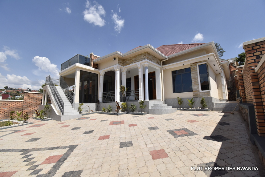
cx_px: 132
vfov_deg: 77.4
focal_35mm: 15
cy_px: 88
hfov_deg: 100.3
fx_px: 111
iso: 500
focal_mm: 10
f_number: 8
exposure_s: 1/2000
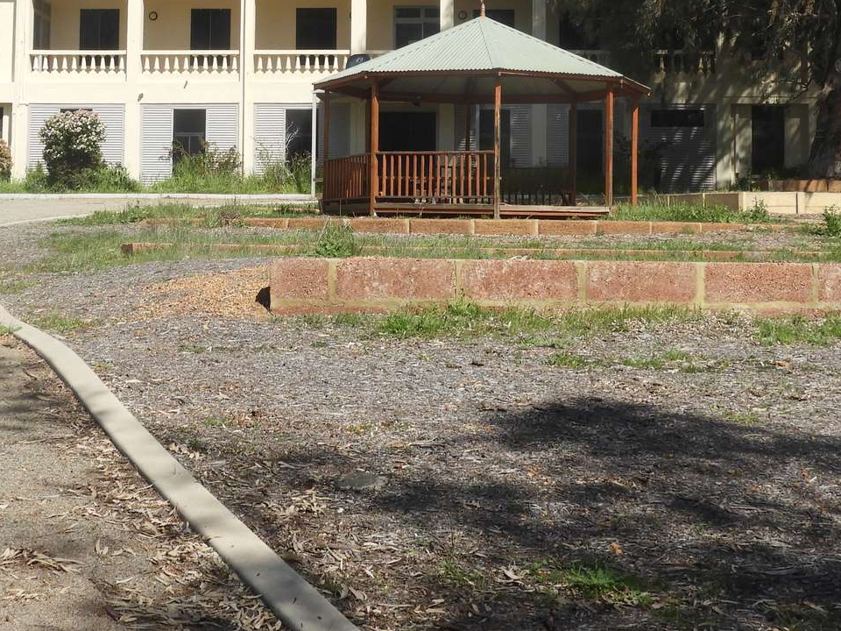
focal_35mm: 66
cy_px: 135
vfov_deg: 22.0
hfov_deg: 29.4
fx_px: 1603
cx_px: 394
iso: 100
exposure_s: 1/1000
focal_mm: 5.9
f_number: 3.6
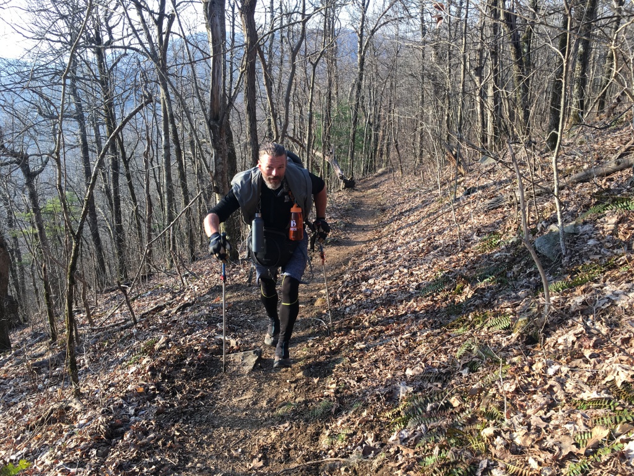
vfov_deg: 48.2
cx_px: 317
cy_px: 238
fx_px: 531
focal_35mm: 29
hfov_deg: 61.7
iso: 25
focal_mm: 4.15
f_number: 2.2
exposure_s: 1/120
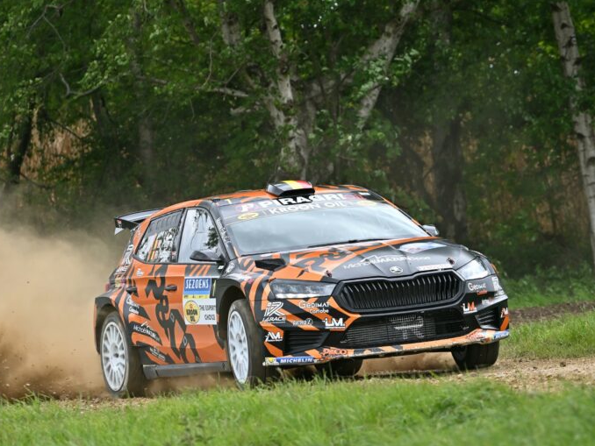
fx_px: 4643
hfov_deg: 7.3
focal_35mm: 270
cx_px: 283
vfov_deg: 5.5
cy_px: 223
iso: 320
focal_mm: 248
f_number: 6.3
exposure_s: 1/667
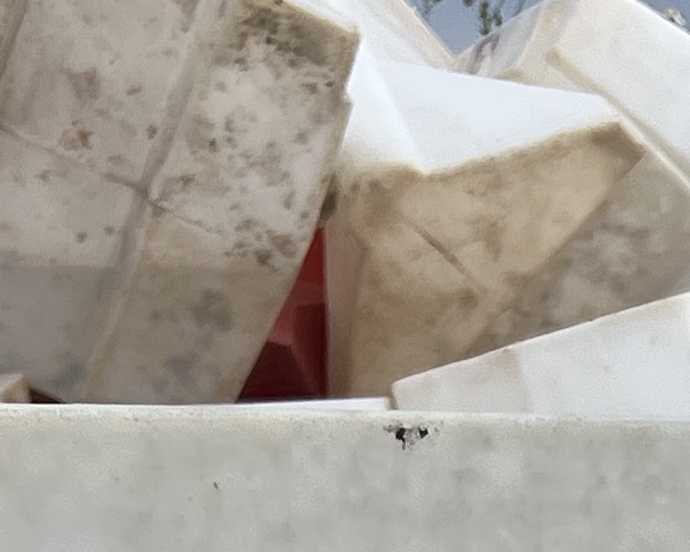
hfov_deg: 10.6
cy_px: 1676
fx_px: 3574
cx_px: 1053
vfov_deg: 7.7
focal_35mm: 175
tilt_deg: -15.0
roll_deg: -0.3
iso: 50
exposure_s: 1/4630
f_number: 1.5
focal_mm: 5.7
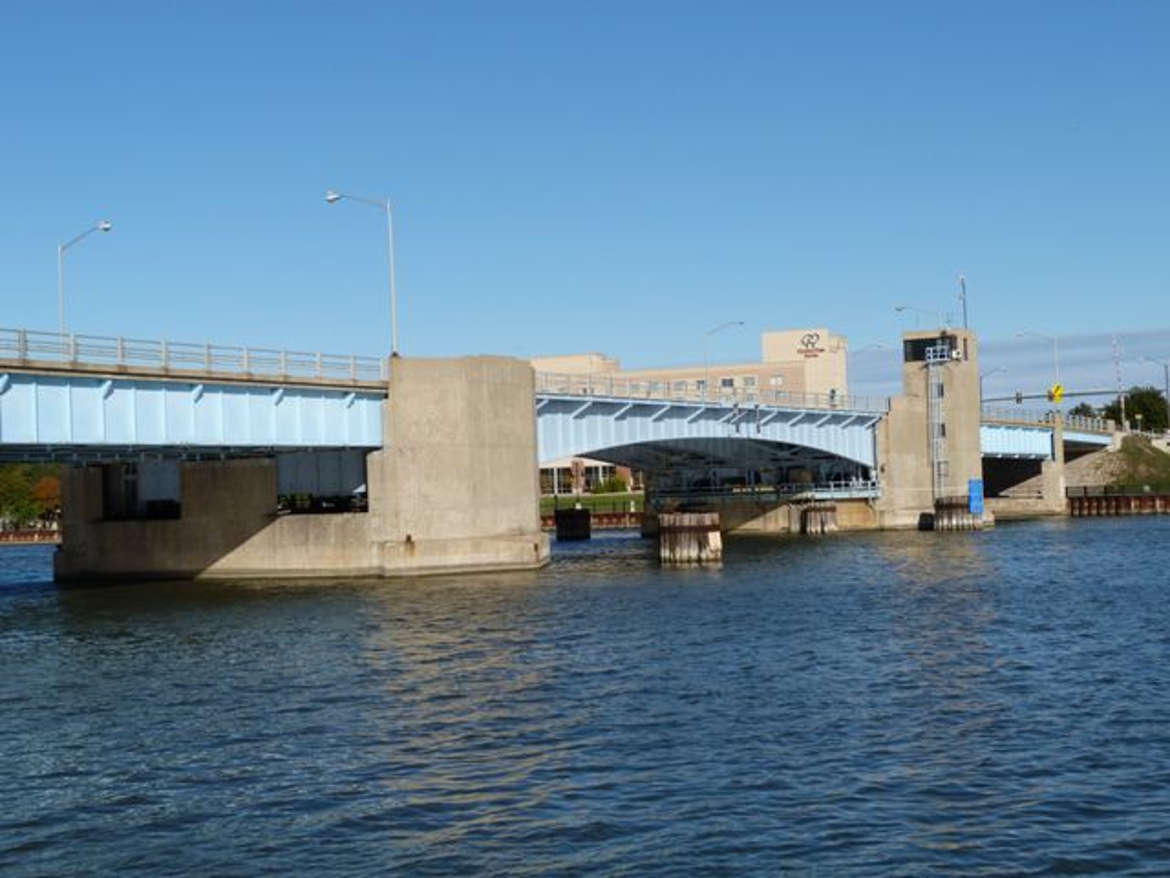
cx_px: 585
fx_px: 1859
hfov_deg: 34.9
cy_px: 439
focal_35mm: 55
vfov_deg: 26.6
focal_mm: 10
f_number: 5.6
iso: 80
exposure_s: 1/400
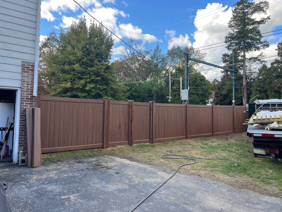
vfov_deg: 53.1
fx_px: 212
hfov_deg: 67.3
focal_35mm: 26
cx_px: 141
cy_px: 106
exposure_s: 1/639
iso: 50
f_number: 1.6
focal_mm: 5.1
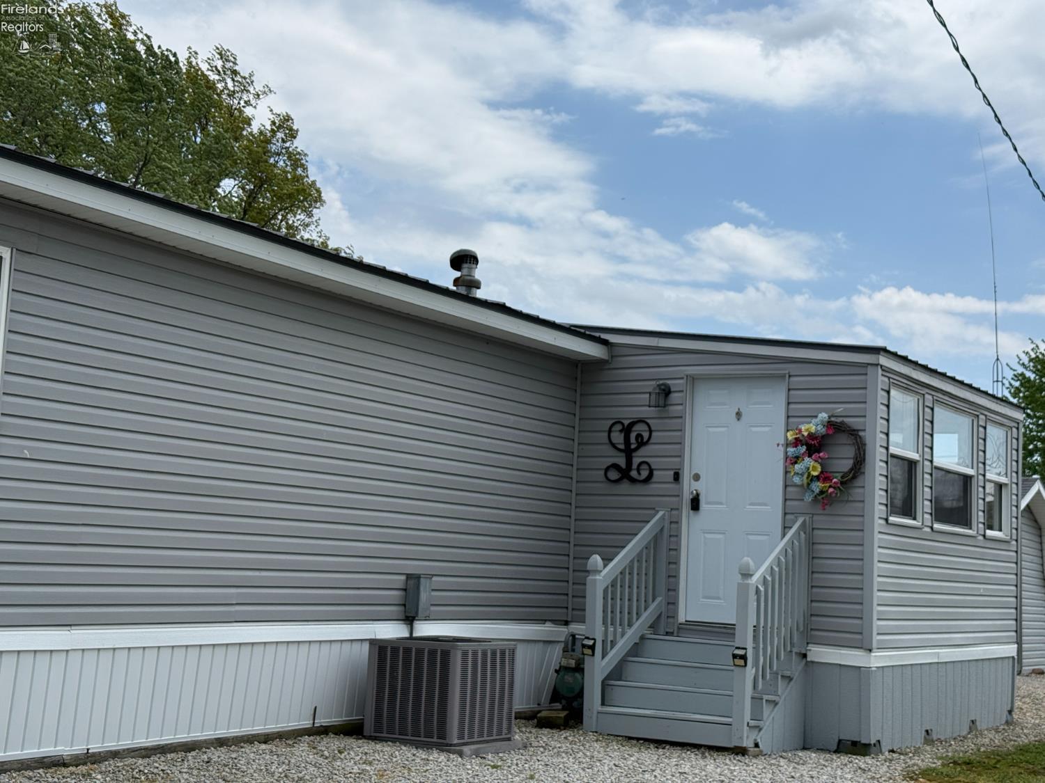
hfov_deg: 39.7
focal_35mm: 48
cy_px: 392
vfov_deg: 30.3
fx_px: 1449
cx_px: 522
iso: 64
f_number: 1.78
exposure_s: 1/7874
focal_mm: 6.76
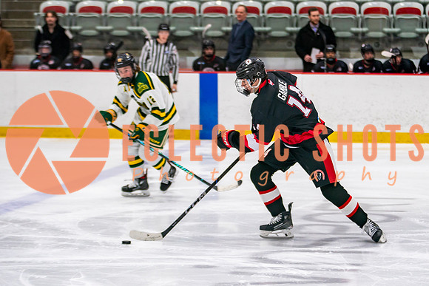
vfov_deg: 8.4
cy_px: 143
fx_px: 1949
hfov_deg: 12.5
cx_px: 303
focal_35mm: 163
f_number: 2.8
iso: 800
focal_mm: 100
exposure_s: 1/640
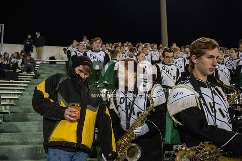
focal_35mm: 39
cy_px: 80
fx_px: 262
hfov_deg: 49.5
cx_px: 121
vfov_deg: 34.2
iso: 2500
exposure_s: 1/500
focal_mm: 39
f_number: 4
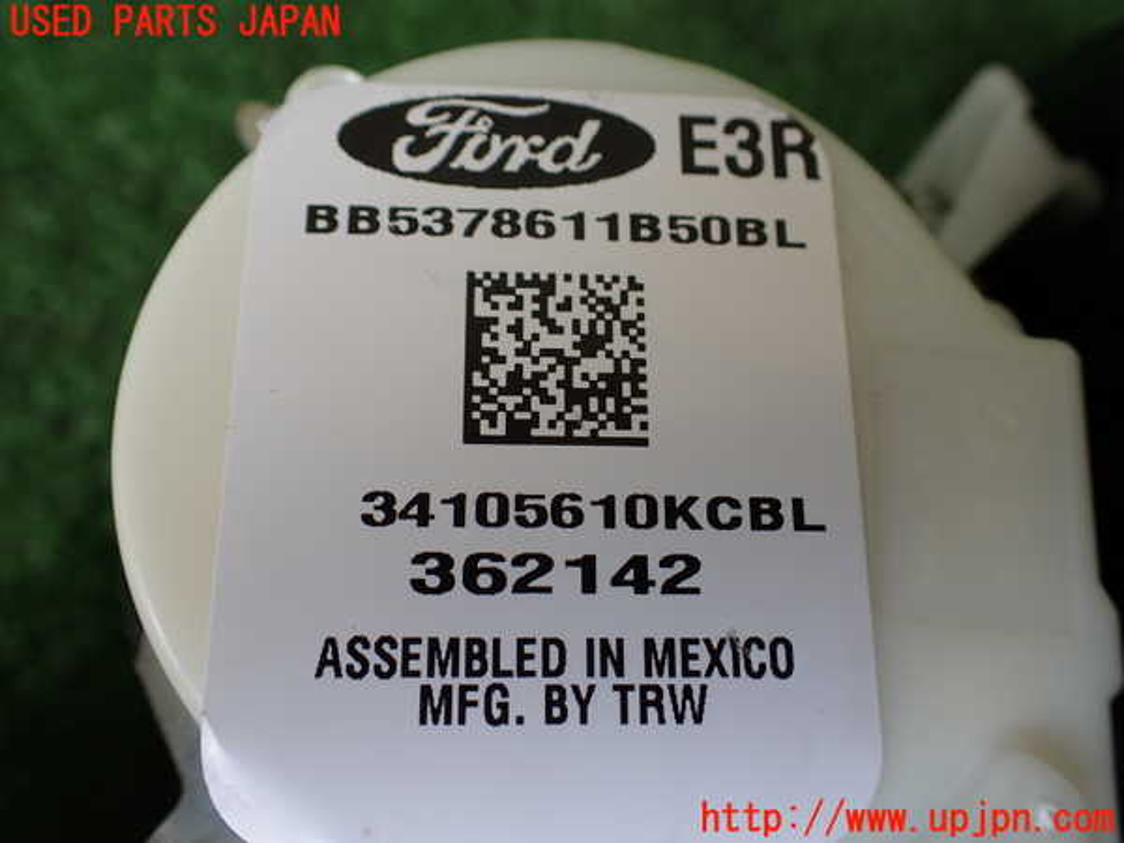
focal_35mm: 30
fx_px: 974
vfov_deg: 46.8
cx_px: 562
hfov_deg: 60.0
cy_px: 422
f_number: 2.3
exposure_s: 1/125
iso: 100
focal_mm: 5.4
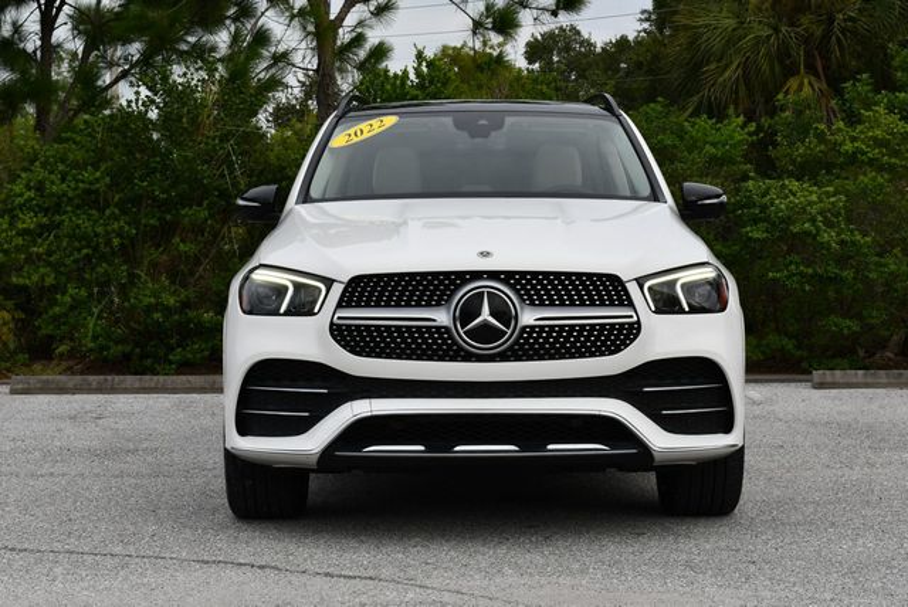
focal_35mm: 76
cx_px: 454
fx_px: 1919
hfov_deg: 26.6
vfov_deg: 18.0
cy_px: 304
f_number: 8
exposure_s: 1/250
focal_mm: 38
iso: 125
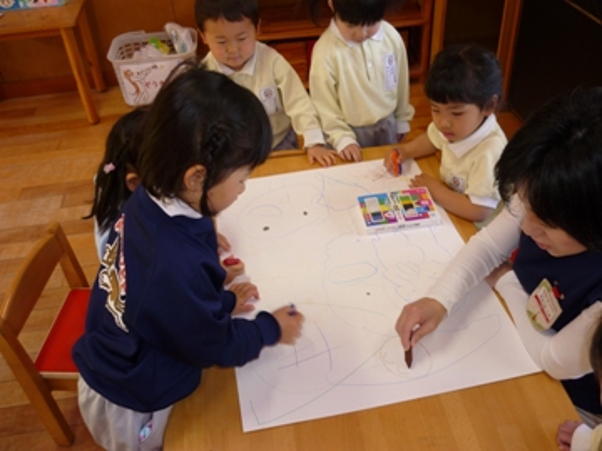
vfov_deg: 42.9
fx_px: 574
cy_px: 226
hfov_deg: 55.4
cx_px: 301
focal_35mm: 33
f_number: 2.8
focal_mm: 5.5
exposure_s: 1/30
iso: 100
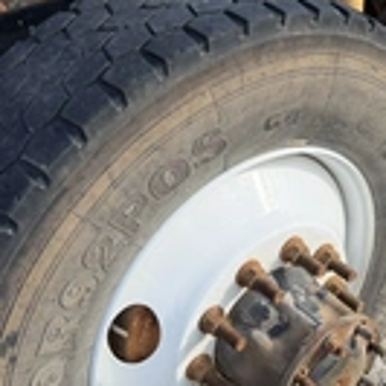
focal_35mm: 64
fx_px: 807
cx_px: 302
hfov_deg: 26.4
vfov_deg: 26.9
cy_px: 200
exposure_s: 1/1464
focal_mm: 6.76
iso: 100
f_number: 1.78
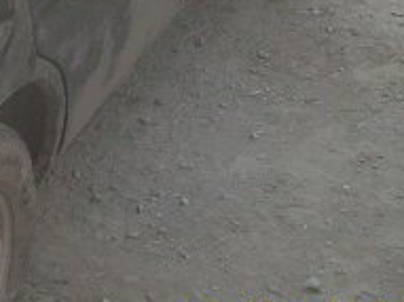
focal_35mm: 124
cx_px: -133
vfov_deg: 11.6
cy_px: -82
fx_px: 1446
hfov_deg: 15.1
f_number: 2.8
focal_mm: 6.2
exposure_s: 1/329
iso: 80
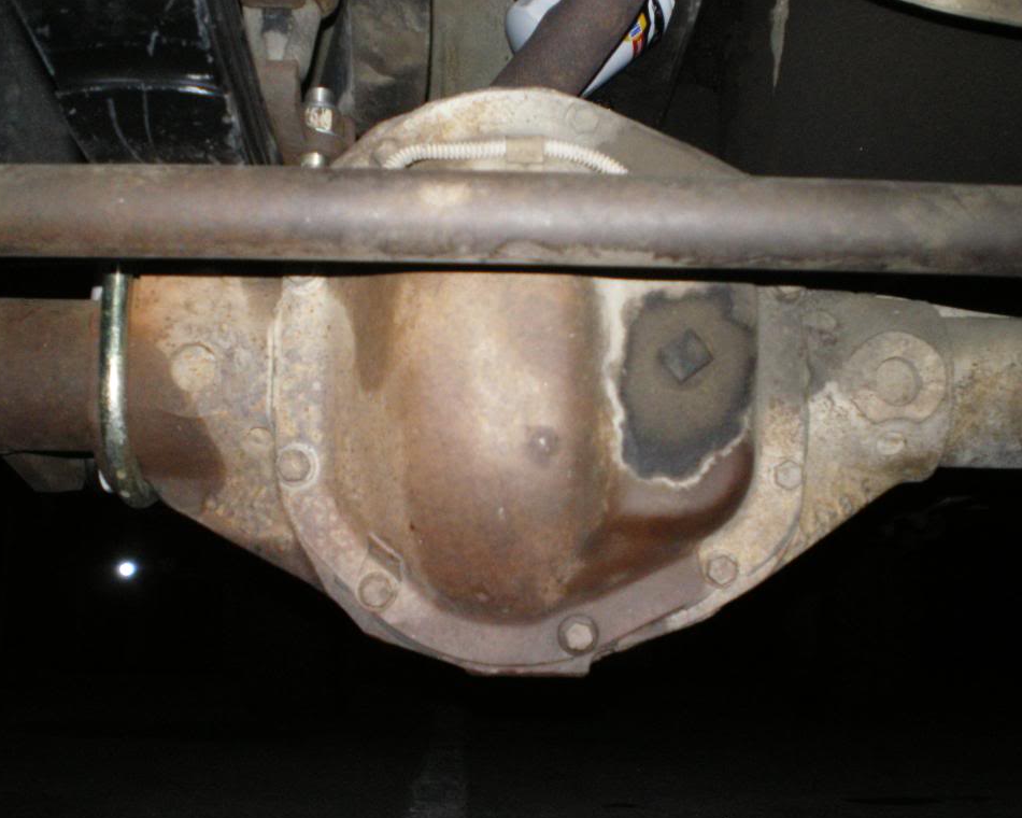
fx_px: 1210
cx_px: 524
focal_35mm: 40
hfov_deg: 45.8
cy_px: 411
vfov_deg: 37.3
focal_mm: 6.3
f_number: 3.1
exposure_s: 1/30
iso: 400
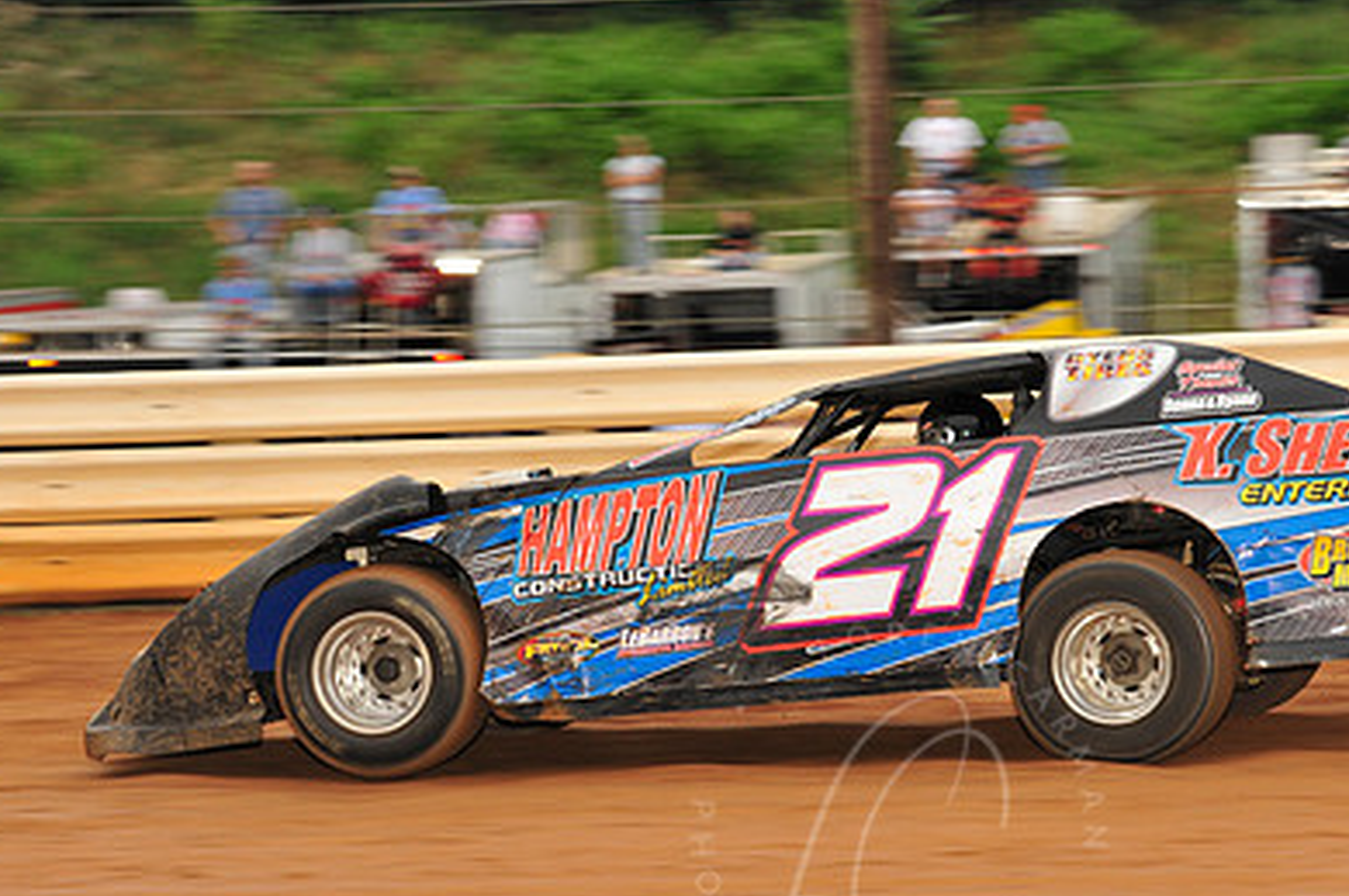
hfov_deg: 10.2
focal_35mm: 201
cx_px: 896
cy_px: 512
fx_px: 7522
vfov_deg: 6.8
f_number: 7.1
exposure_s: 1/320
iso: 800
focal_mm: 135
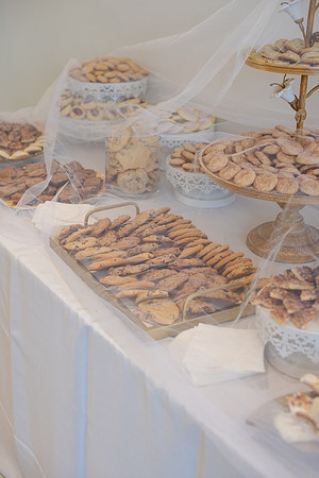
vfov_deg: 39.6
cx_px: 160
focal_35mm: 50
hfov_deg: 27.0
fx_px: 665
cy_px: 239
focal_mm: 50
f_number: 3.5
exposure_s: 1/400
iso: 800
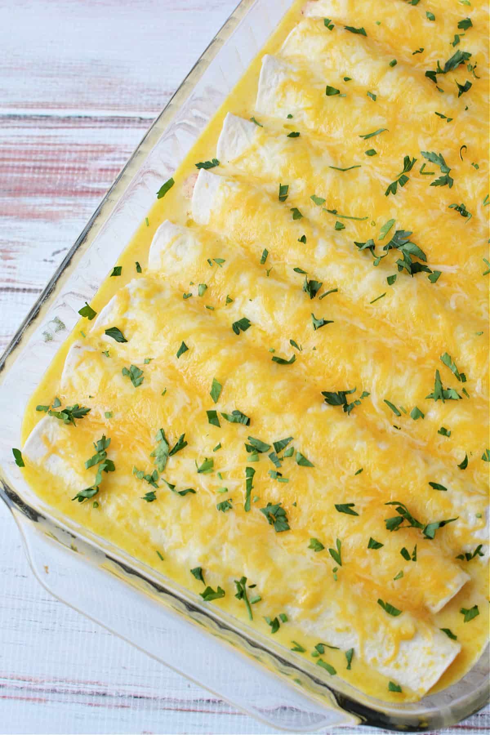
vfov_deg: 37.9
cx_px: 245
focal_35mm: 52
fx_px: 1072
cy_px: 368
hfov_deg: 25.8
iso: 400
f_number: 5.6
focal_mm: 35
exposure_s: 1/125
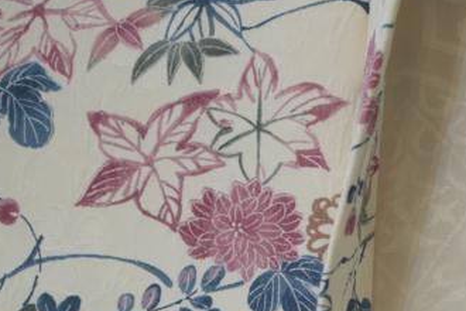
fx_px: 4465
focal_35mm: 345
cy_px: 495
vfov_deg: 4.0
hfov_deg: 5.9
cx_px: 643
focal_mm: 105
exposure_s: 1/125
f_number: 4
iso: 800
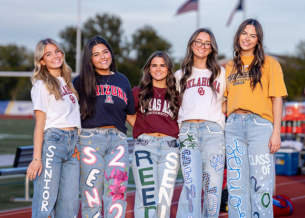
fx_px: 1289
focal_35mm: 149
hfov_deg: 13.5
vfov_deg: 9.7
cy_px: 101
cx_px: 172
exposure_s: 1/800
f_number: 2.8
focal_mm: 114
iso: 200
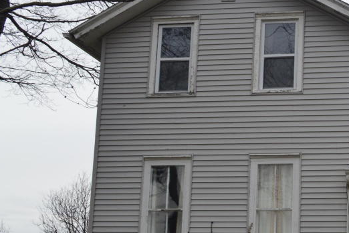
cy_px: 169
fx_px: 708
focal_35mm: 73
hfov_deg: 25.7
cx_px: 380
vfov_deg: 18.6
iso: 400
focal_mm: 22
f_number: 10
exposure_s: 1/200
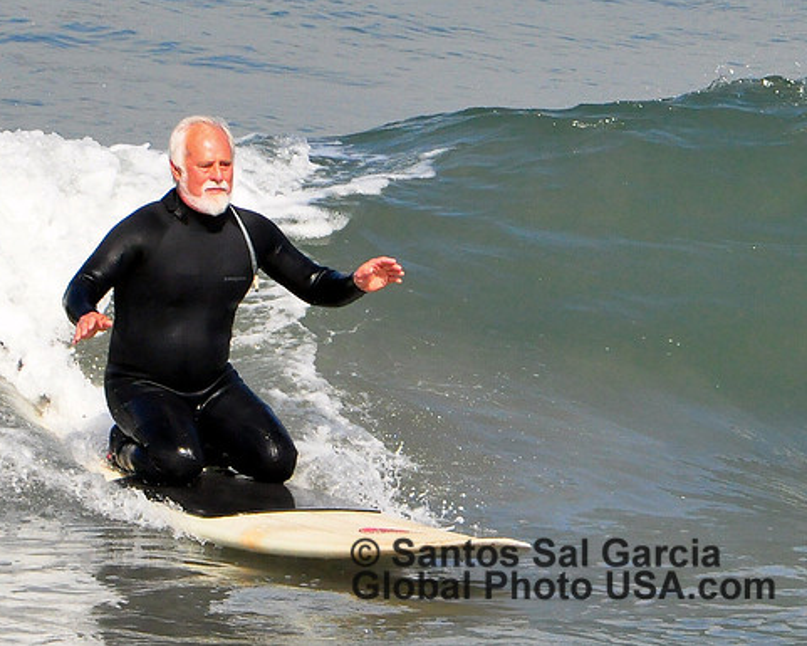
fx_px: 22312
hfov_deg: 2.1
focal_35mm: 934
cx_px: 327
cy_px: 323
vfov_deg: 1.7
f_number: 11
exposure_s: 1/1600
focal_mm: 550
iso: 1250
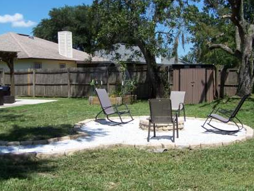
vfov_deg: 32.2
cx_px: 128
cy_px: 97
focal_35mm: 45
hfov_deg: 42.1
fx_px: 330
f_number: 4
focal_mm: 6.3
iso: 80
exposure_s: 1/750
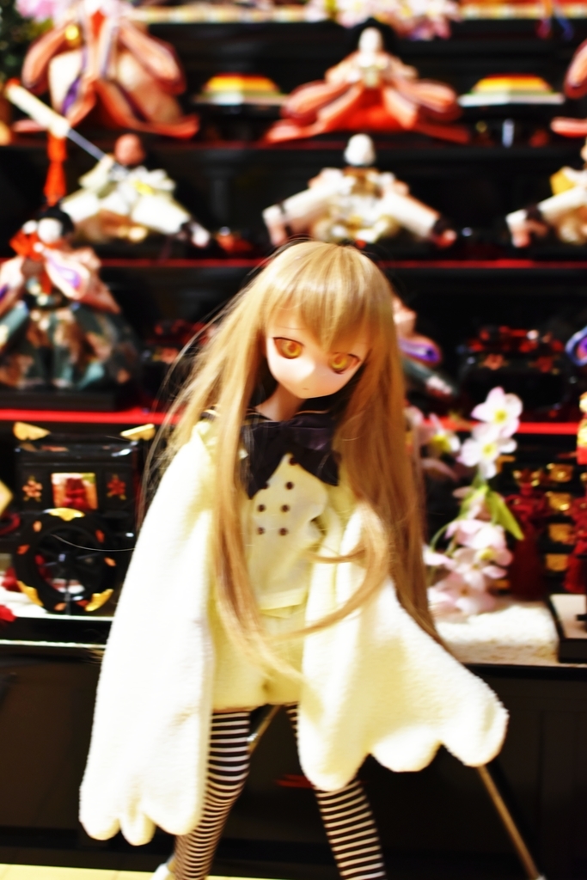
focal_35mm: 52
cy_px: 440
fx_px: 1284
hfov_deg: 25.8
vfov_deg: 37.8
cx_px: 294
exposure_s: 1/60
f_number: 2.5
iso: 800
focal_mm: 35
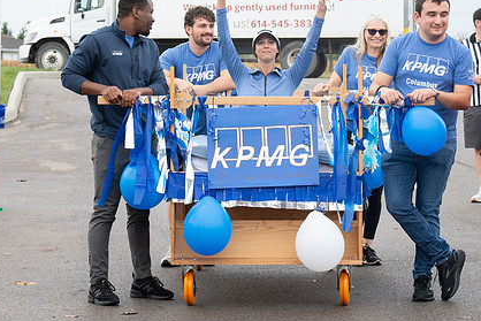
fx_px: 2058
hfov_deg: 13.3
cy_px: 125
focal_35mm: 154
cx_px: 271
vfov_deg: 8.9
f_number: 10
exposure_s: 1/200
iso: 640
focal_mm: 100
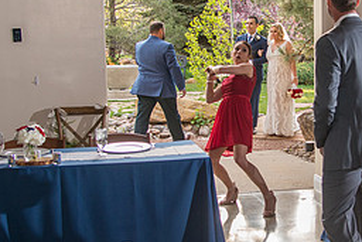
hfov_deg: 24.8
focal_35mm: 81
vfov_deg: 16.9
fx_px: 815
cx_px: 265
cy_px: 105
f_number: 4
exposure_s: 1/200
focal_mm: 24
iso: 400
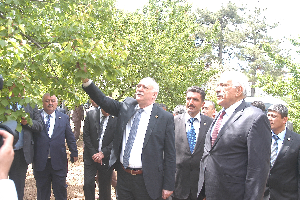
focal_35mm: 36
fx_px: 300
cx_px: 150
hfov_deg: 53.2
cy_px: 100
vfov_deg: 36.8
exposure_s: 1/125
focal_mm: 24
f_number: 5.6
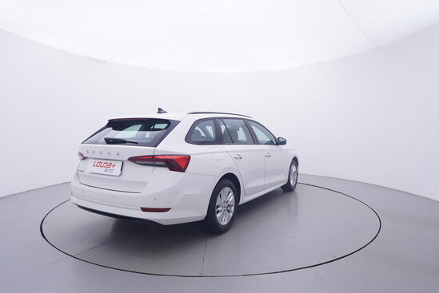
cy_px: 146
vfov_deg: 56.2
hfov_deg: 77.3
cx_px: 220
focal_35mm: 22
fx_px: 275
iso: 200
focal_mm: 15
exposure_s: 1/80
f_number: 5
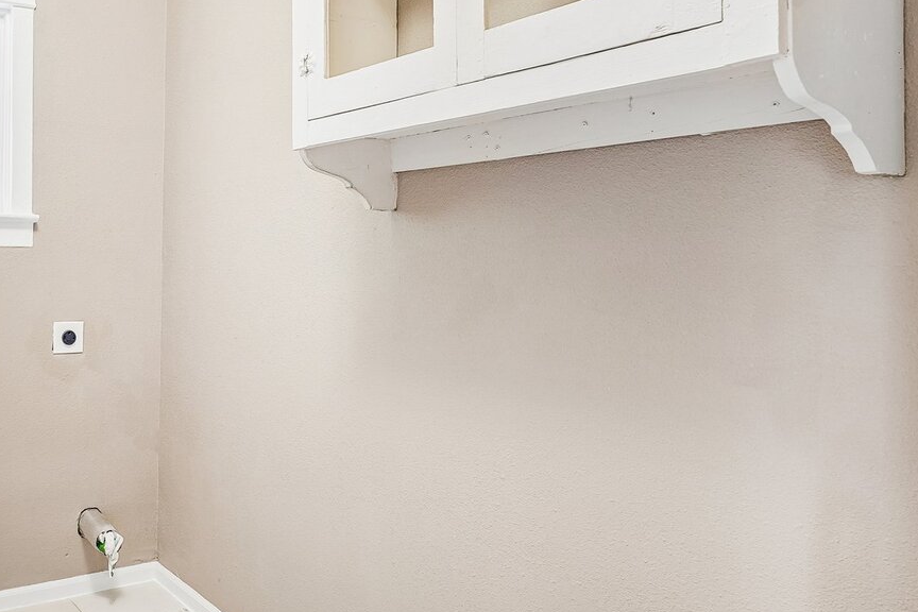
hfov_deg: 54.5
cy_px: 245
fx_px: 765
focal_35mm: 30
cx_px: 103
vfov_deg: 43.4
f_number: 8
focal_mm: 16
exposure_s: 1/4
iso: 400
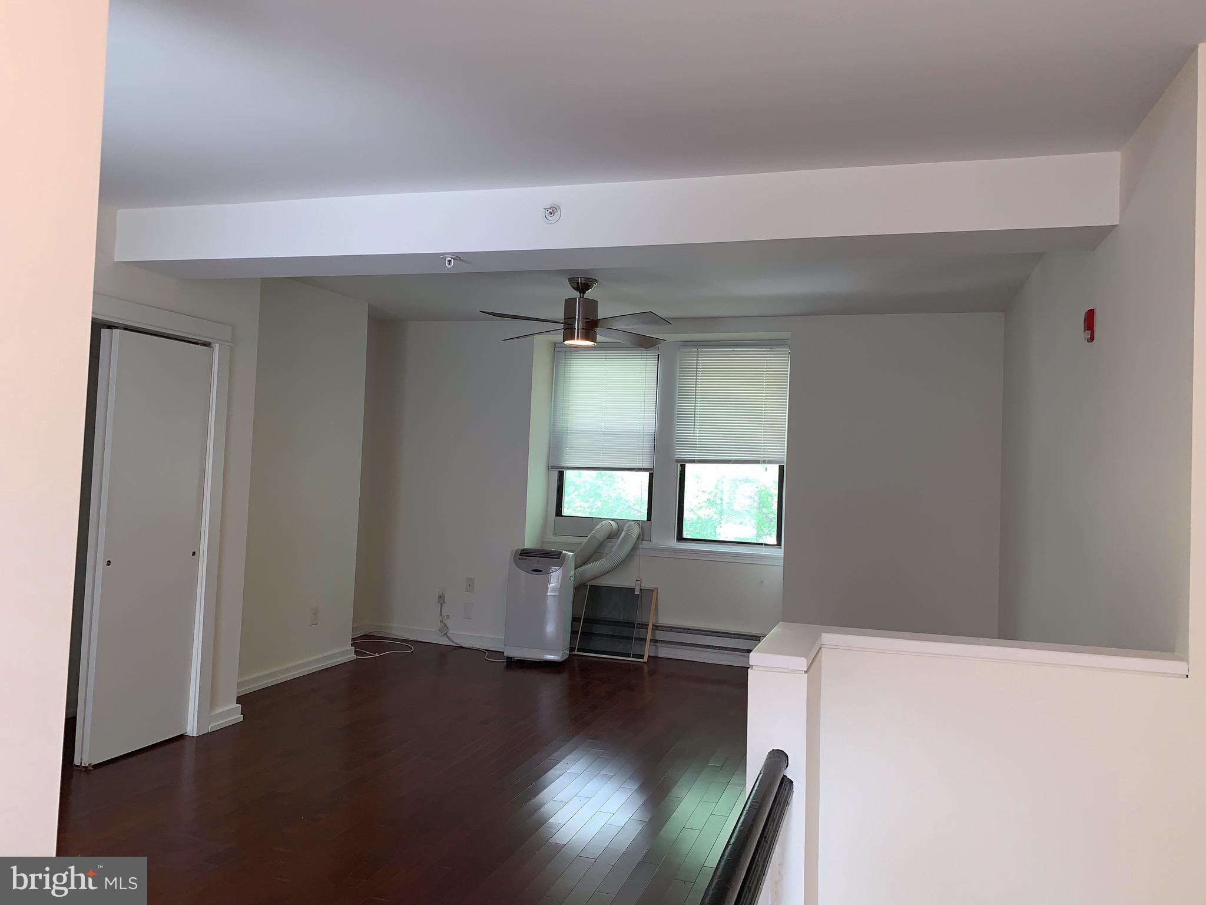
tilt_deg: +3.1
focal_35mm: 26
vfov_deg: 53.1
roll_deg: -2.8
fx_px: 906
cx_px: 603
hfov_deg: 67.3
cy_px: 452
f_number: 1.8
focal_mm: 4.25
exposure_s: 1/20
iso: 25
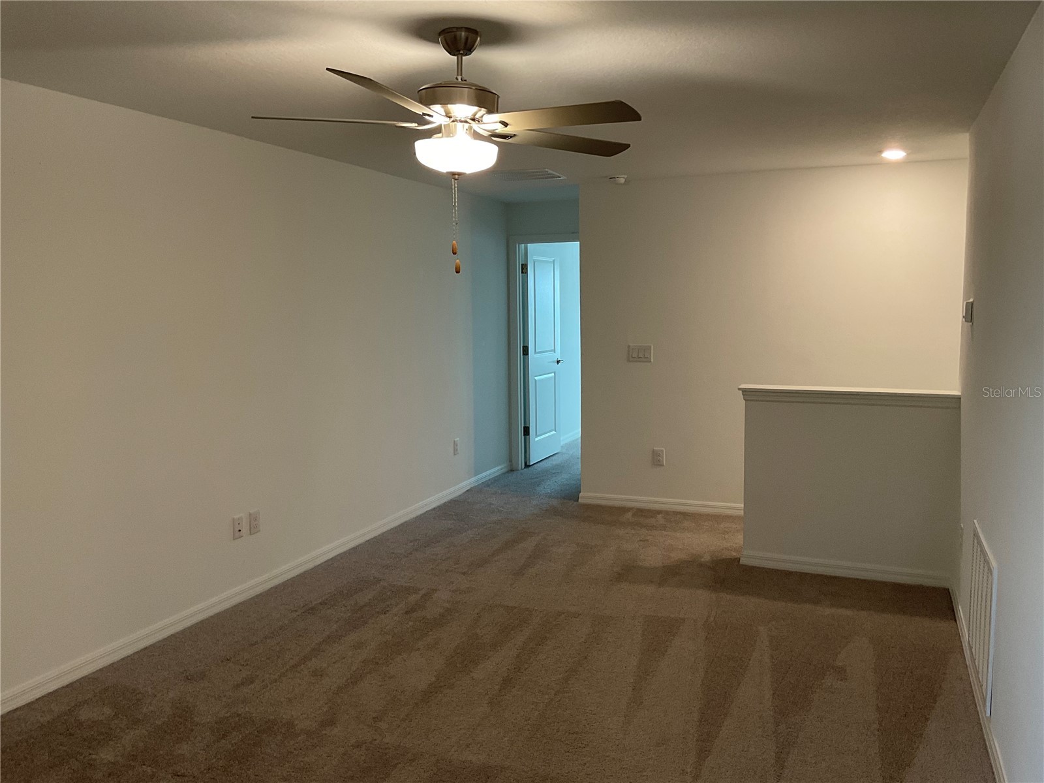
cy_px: 392
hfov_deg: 61.7
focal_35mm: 29
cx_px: 522
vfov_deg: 48.2
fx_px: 875
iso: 80
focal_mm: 3
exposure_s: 1/60
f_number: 1.8
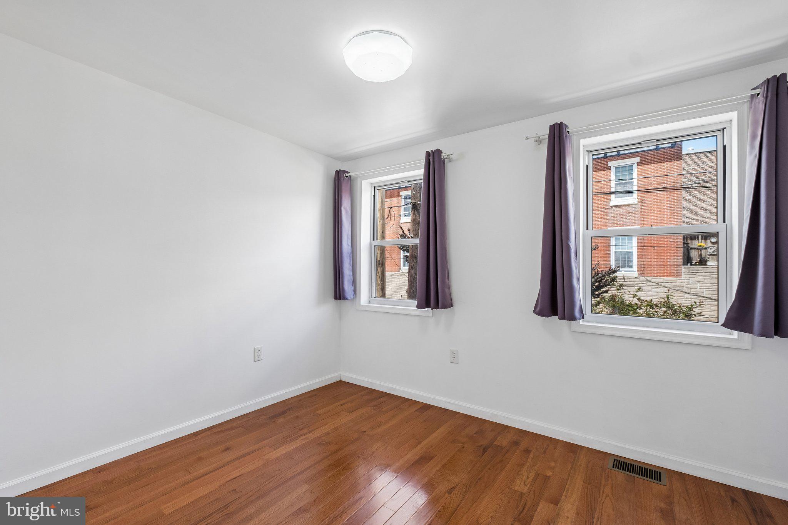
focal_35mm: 15
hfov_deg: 100.4
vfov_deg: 77.3
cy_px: 262
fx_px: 328
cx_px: 394
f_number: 8
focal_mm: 10
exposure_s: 1/30
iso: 250
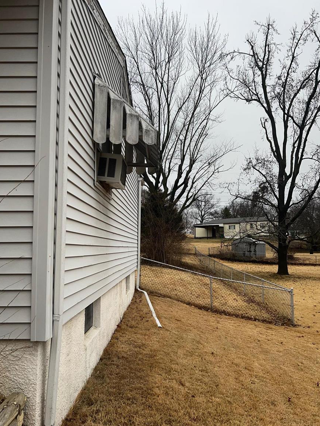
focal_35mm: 27
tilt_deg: +4.2
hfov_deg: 51.4
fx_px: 333
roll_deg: -0.2
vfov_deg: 65.3
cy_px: 215
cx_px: 163
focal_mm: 5.7
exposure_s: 1/1869
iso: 32
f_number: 1.5
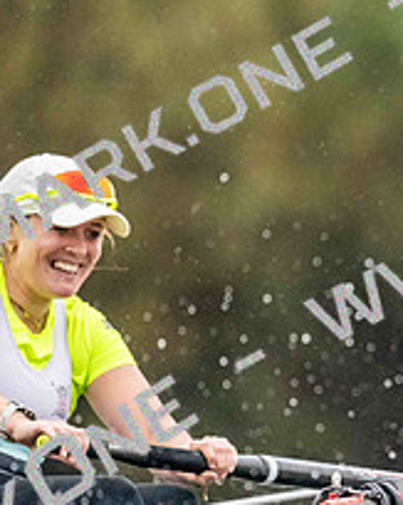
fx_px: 23887
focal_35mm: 1601
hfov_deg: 1.0
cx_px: 611
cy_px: 348
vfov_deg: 1.2
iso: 5600
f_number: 4
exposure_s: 1/2500
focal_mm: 600
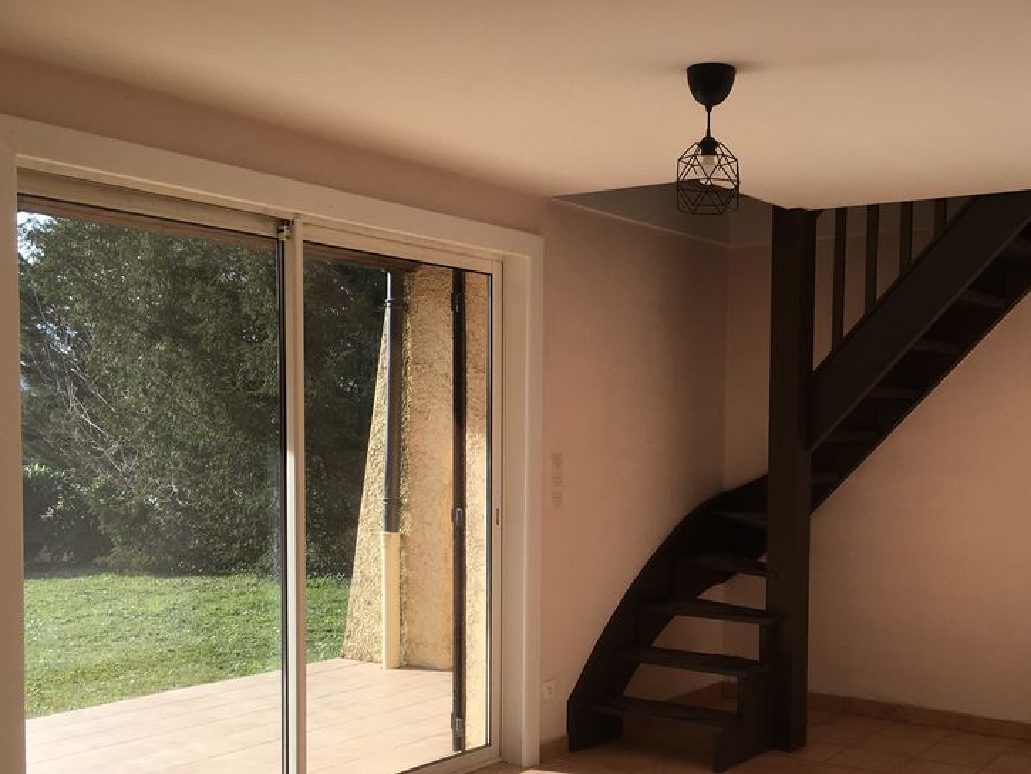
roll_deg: -1.5
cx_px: 639
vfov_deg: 35.7
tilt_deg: -3.2
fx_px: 1192
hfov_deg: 46.4
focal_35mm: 40
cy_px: 509
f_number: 2.2
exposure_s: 1/516
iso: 25
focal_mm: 4.15
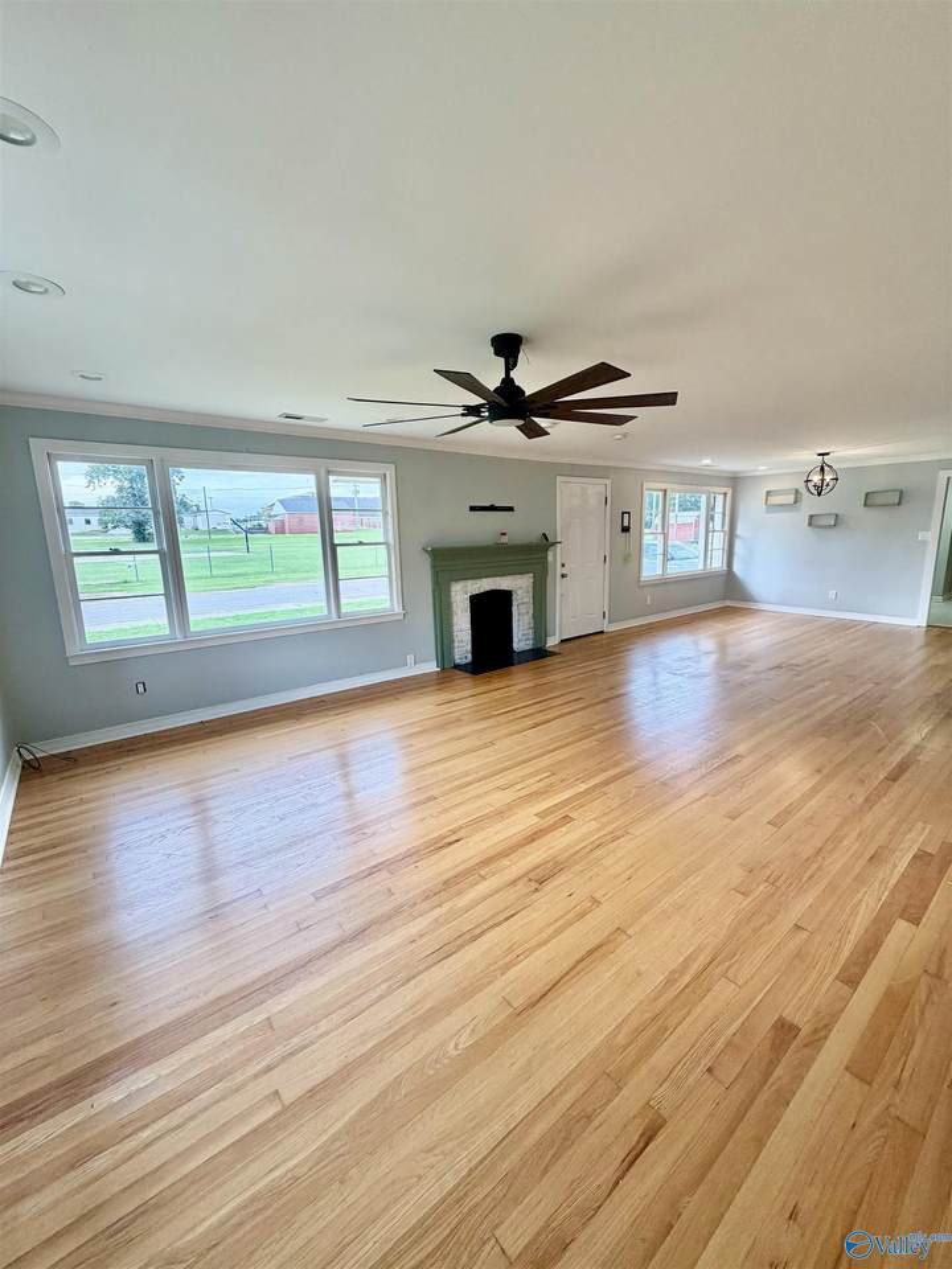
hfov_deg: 85.7
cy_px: 634
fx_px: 513
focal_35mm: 14
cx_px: 476
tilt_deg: -11.4
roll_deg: +2.0
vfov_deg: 102.1
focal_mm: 2.22
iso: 125
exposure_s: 1/120
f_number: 2.2
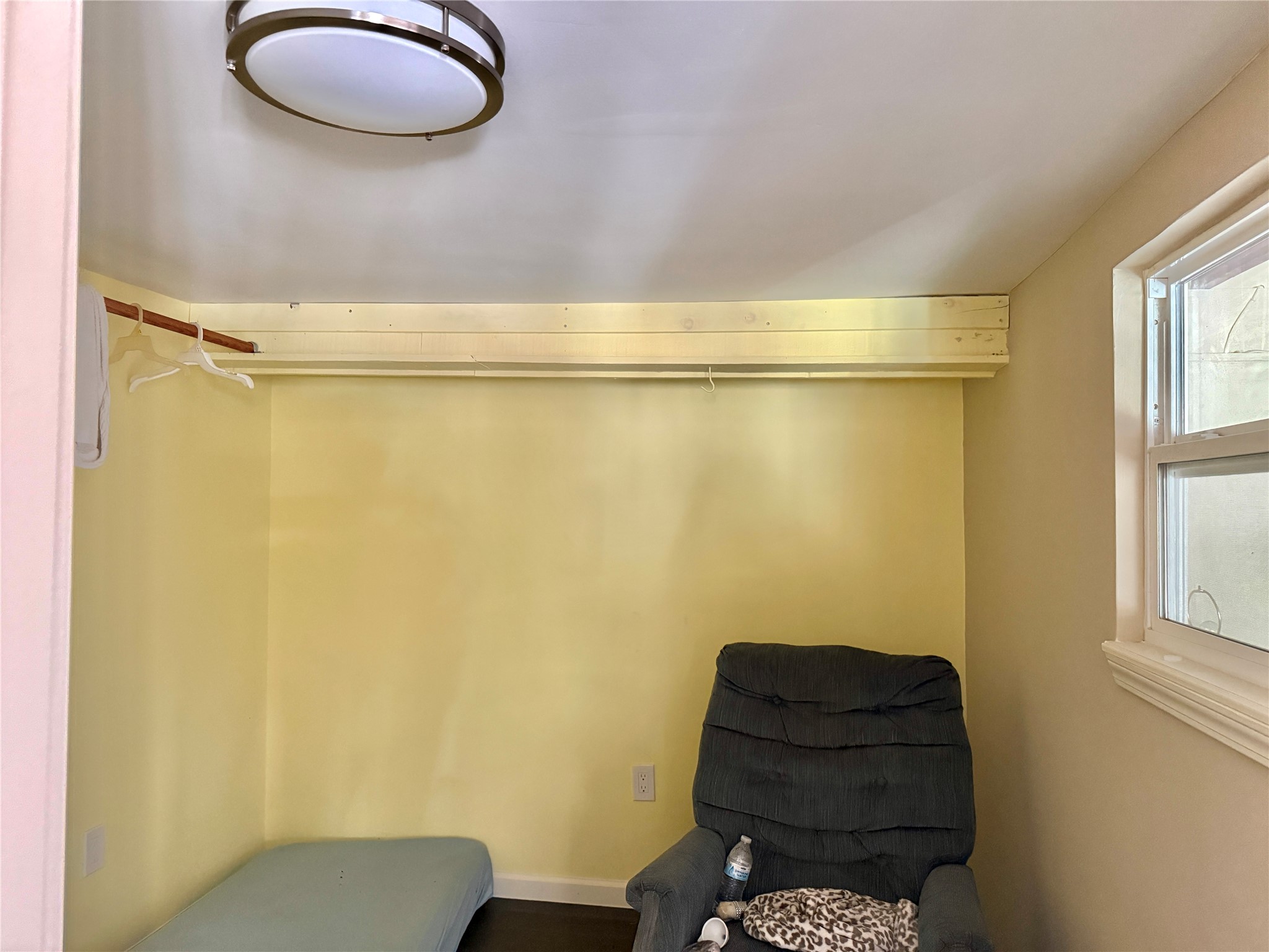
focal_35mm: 24
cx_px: 634
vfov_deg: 56.8
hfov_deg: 71.6
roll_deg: -0.6
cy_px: 476
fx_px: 880
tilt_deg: +1.8
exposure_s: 1/58
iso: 800
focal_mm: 6.76
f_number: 1.78
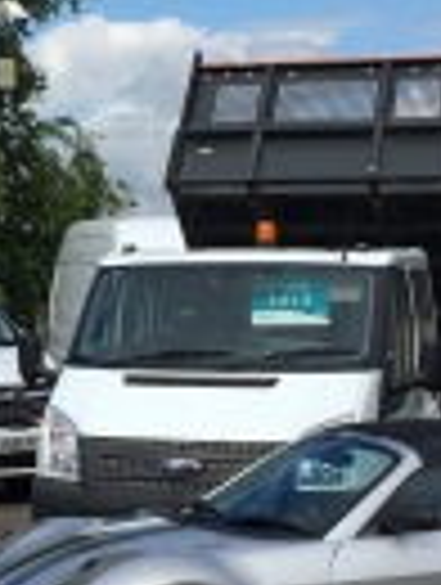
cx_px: -36
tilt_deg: -0.8
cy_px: 315
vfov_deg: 17.2
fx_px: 1930
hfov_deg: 12.8
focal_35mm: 114
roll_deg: -0.8
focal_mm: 4.15
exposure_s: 1/1980
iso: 32
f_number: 2.2
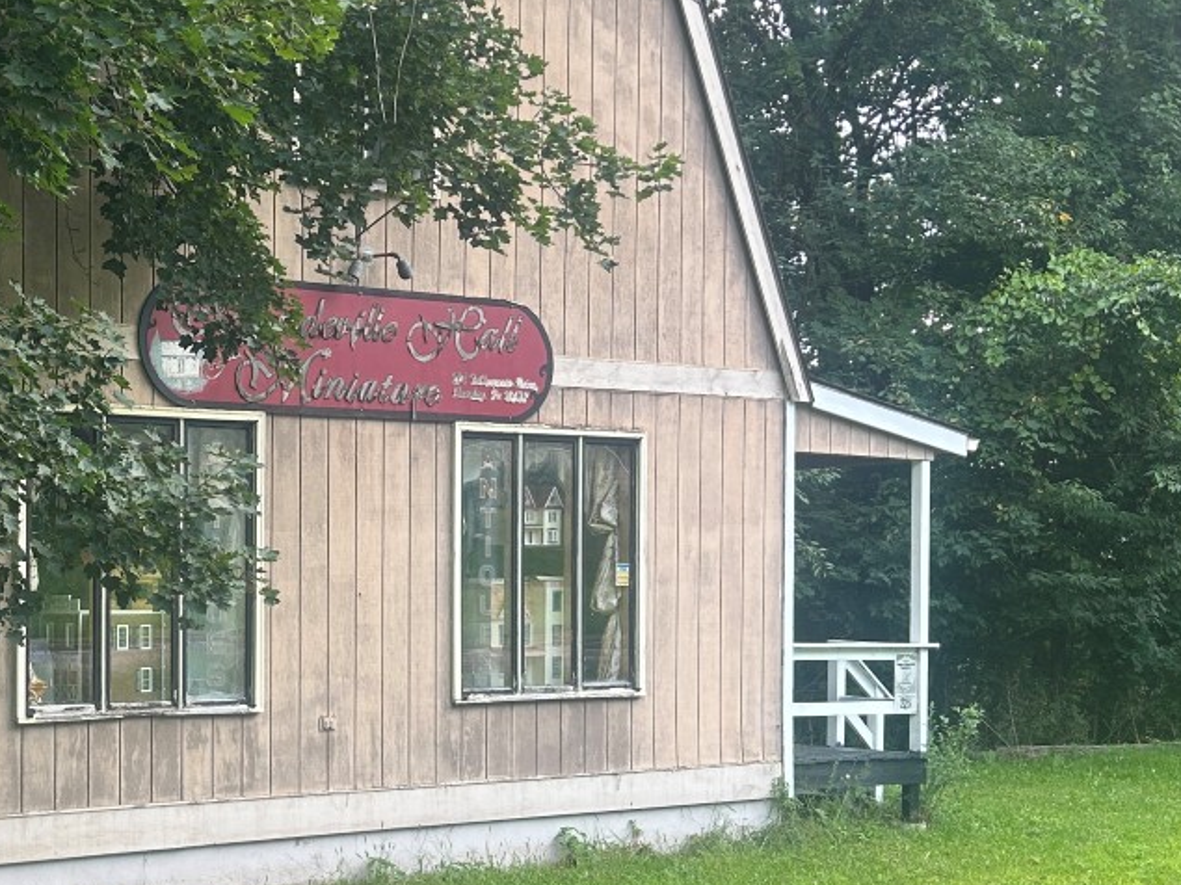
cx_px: 156
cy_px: 604
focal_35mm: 59
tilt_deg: -0.8
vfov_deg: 24.7
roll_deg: +1.2
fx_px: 2013
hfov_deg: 31.4
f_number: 1.5
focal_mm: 5.7
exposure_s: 1/185
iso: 40
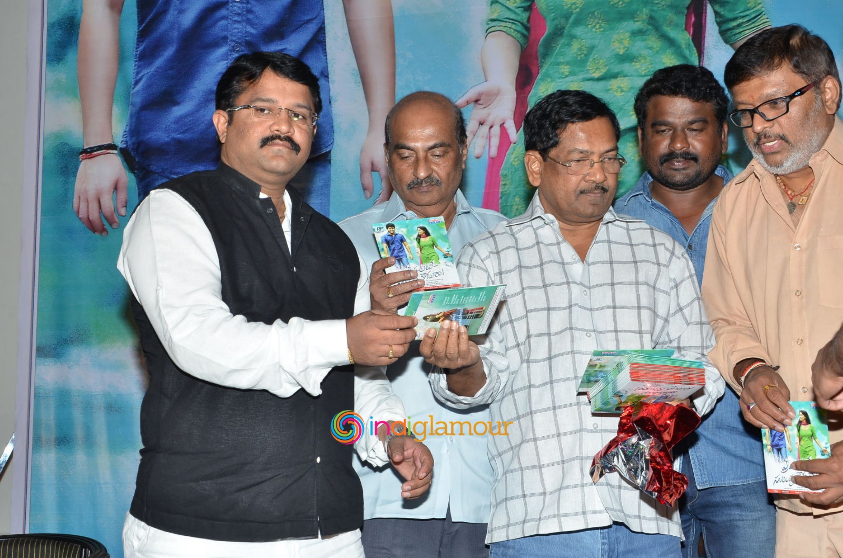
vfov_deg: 22.5
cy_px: 279
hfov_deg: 33.5
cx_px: 422
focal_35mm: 60
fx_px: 1402
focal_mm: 40
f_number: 6.3
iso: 500
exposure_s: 1/125
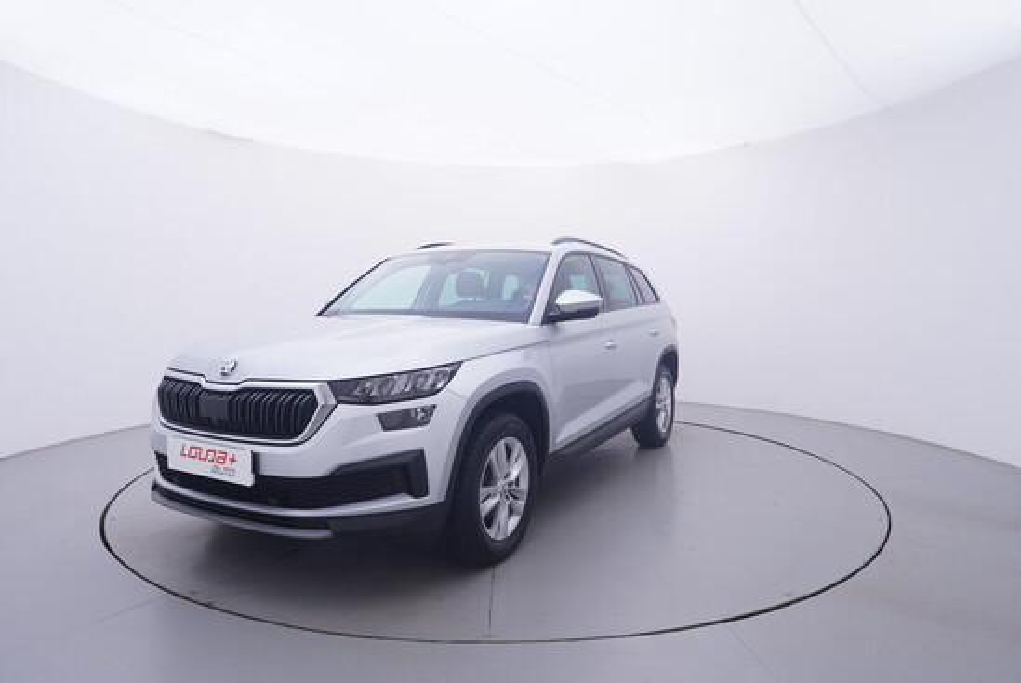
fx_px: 639
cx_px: 510
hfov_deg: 77.3
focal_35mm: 22
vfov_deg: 56.2
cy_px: 342
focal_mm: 15
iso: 200
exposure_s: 1/80
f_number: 5
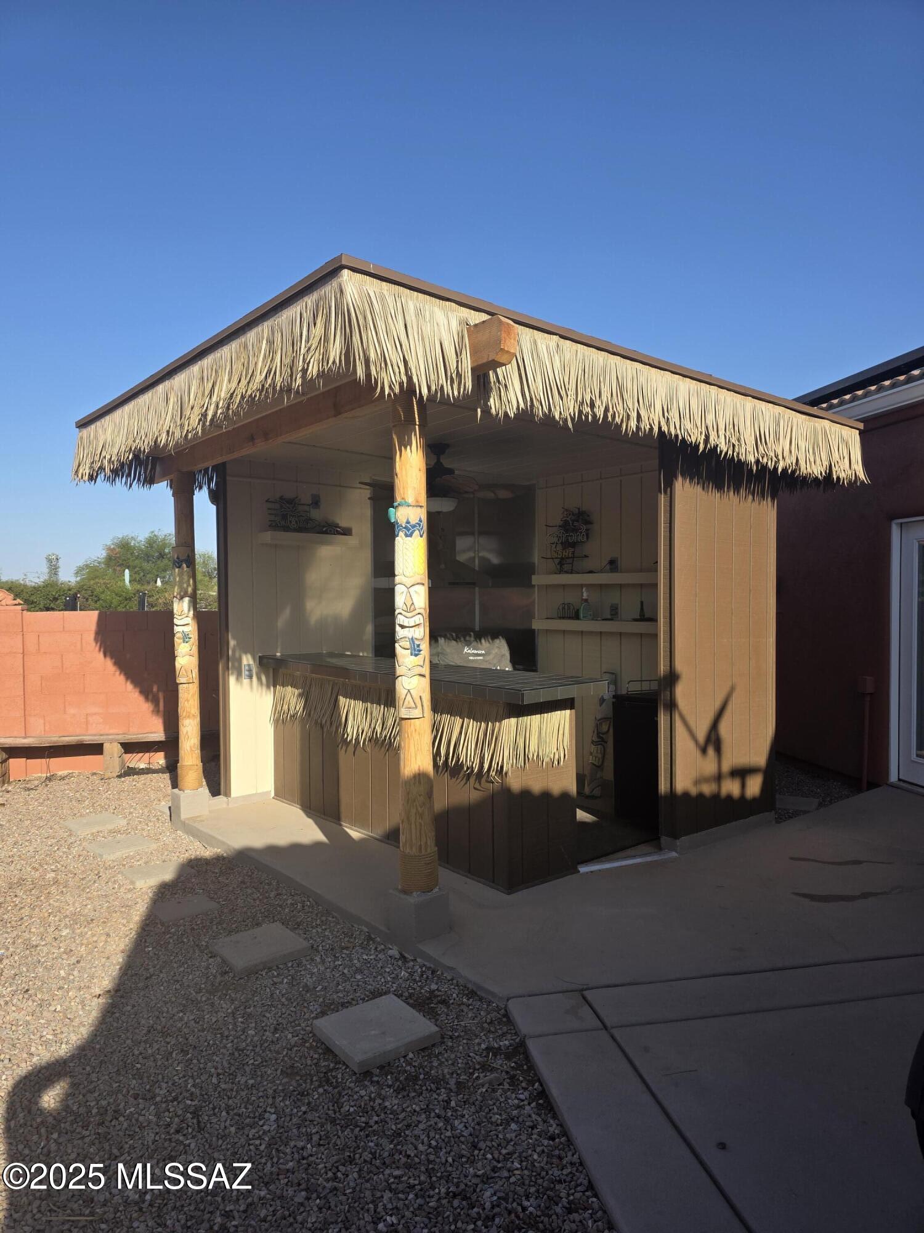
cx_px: 462
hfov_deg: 58.9
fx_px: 819
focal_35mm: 23
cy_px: 616
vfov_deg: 73.9
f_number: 1.7
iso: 80
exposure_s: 1/3667
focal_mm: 6.3
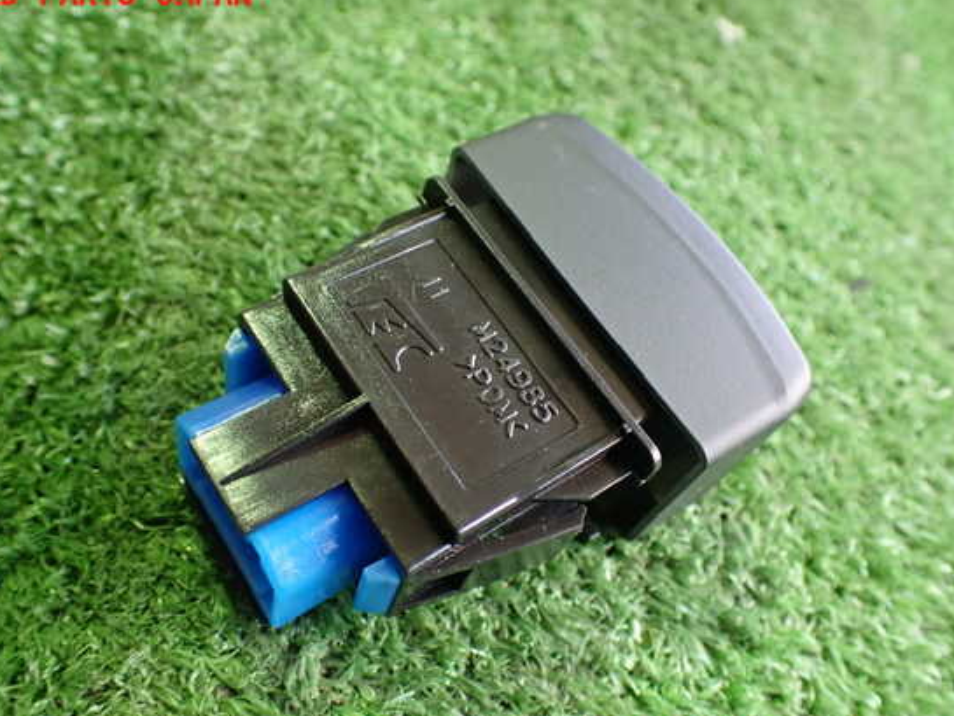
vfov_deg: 43.0
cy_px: 366
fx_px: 910
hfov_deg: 55.3
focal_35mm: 33
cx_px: 459
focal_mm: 5.4
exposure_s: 1/50
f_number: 2.3
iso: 800
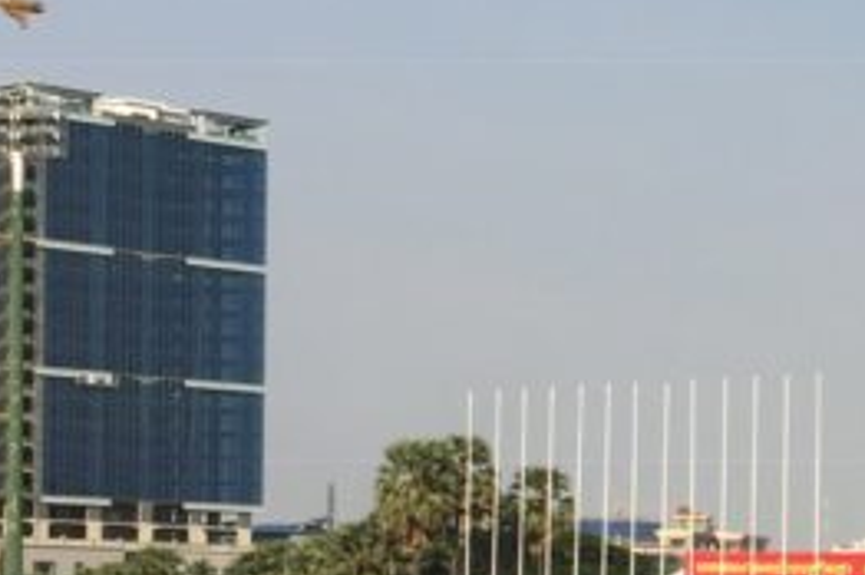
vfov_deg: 11.4
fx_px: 2832
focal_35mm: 118
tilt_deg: -0.4
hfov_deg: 16.4
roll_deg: -3.3
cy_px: 671
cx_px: 1146
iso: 32
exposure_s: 1/1647
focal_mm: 4.15
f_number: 2.2
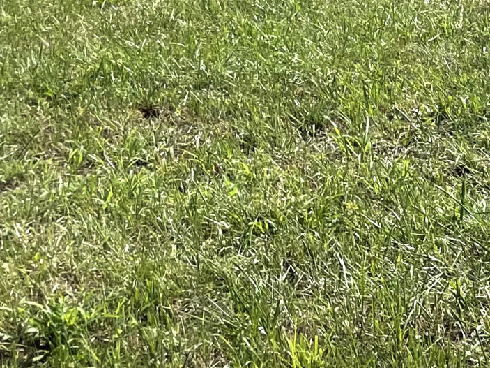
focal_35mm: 111
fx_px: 1571
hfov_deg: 16.0
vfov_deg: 12.7
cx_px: 770
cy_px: -171
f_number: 1.6
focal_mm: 4.2
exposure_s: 1/6897
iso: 32
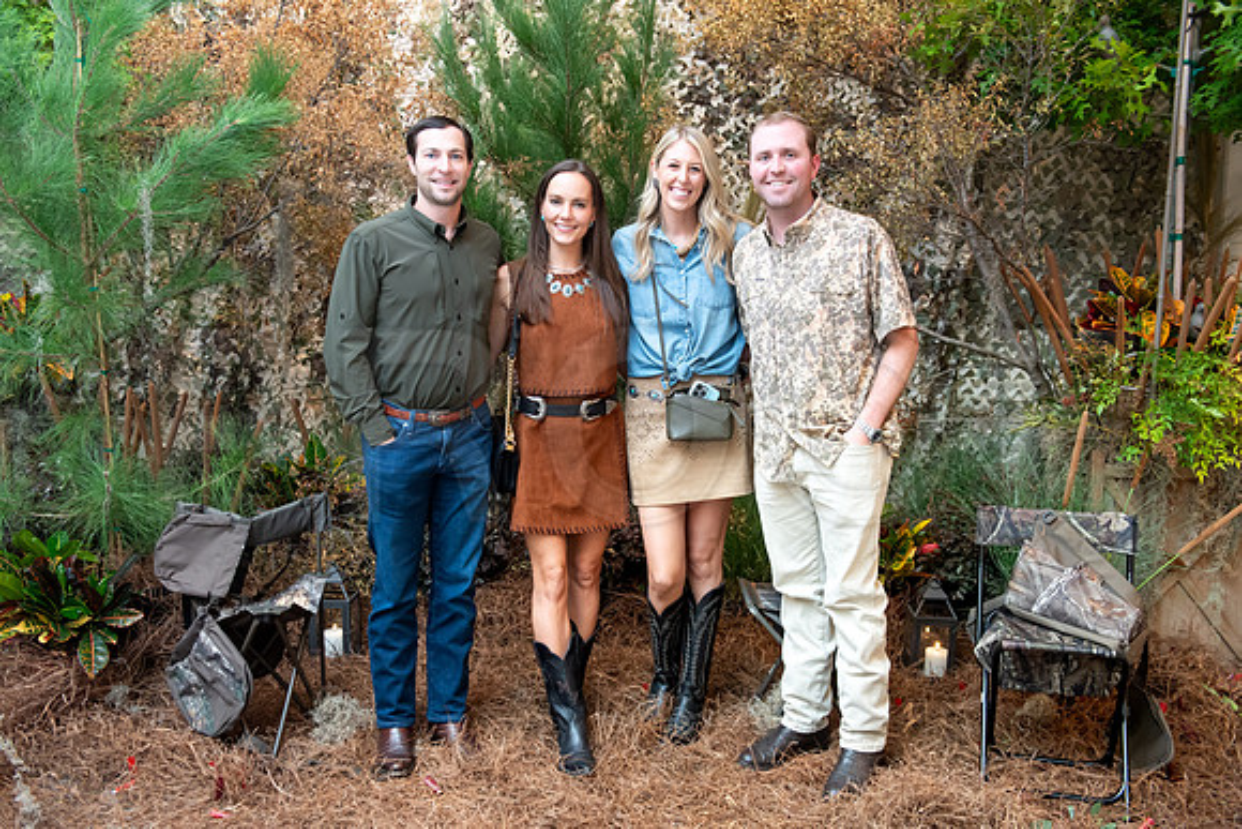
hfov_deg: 53.6
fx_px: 1230
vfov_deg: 37.2
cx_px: 621
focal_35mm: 36
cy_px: 414
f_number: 5
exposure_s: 1/100
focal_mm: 35
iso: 3200
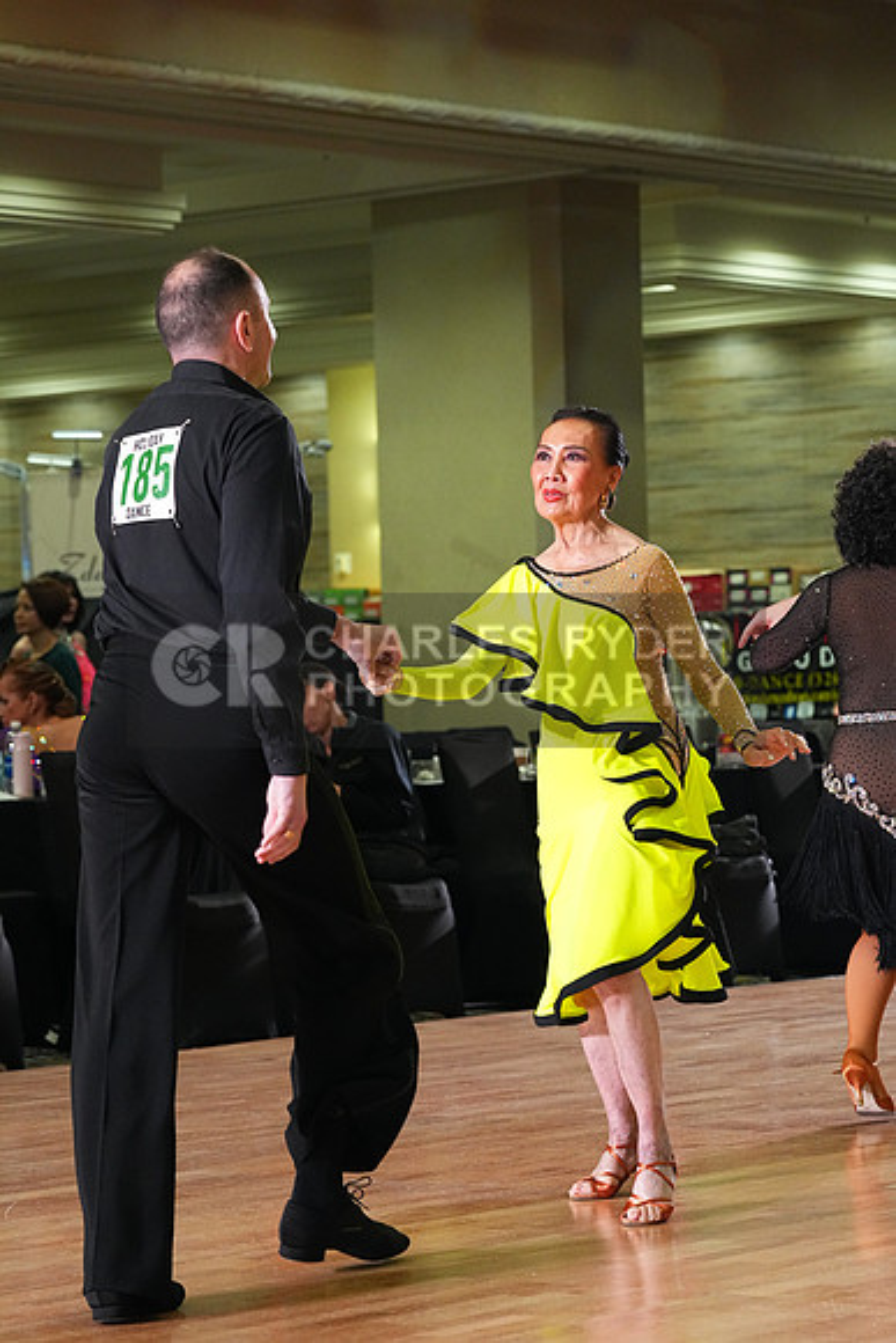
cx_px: 448
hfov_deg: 12.5
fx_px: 4104
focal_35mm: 110
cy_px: 672
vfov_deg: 18.6
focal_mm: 110
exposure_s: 1/320
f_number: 5.6
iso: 6400
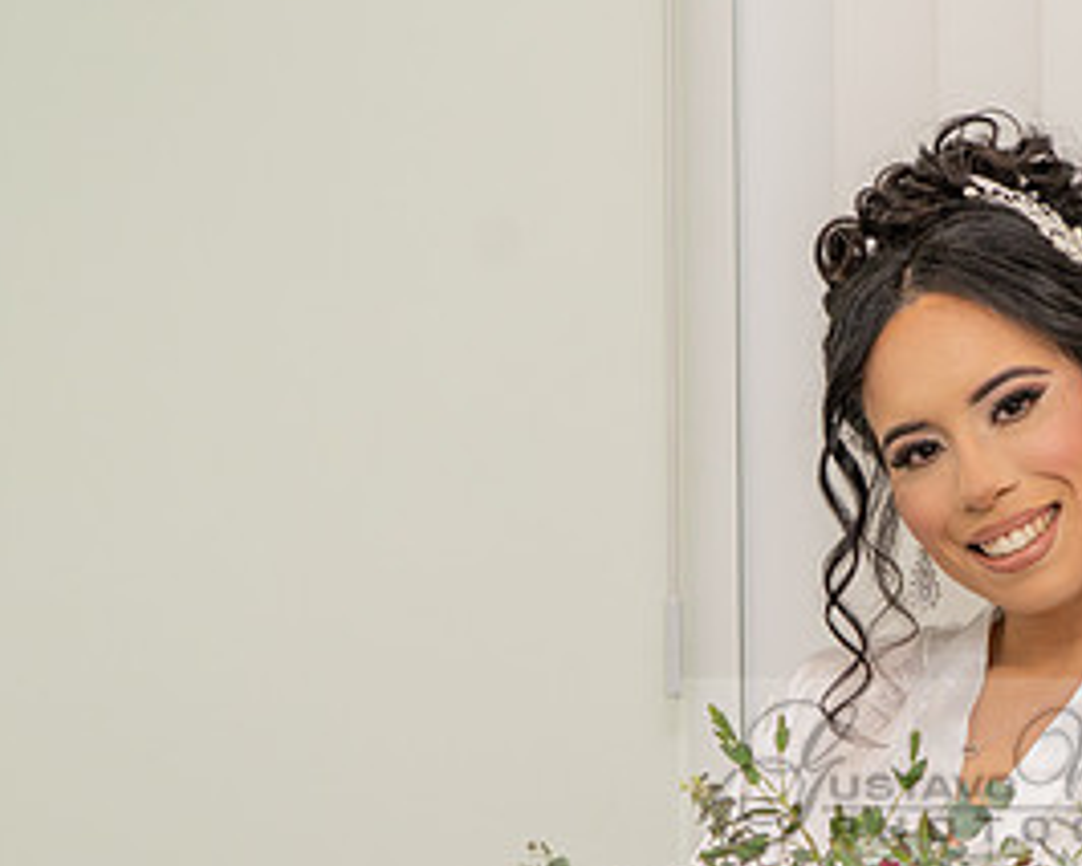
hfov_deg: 17.3
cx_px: 891
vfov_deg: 13.9
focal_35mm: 110
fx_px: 3524
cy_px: 681
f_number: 4.5
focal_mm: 48
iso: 500
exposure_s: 1/160
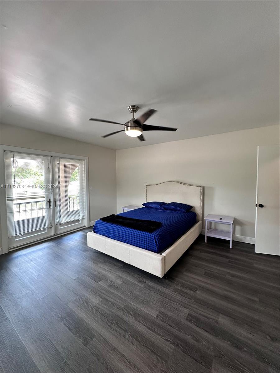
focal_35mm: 14
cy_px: 186
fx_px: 151
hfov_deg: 85.7
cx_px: 140
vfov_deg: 102.1
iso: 160
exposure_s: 1/60
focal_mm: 2.22
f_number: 2.2
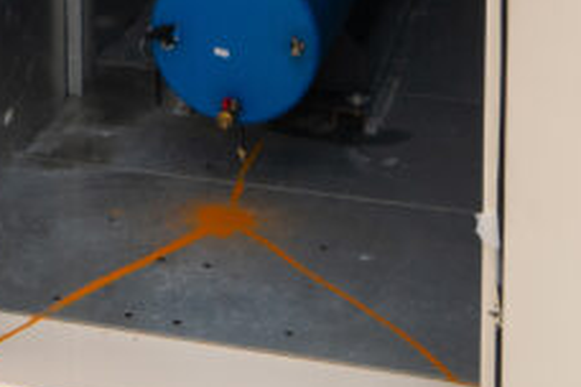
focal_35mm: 108
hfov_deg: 18.6
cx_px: 43
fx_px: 1743
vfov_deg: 11.5
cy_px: -358
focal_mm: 24
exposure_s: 1/500
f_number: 5.6
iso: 160
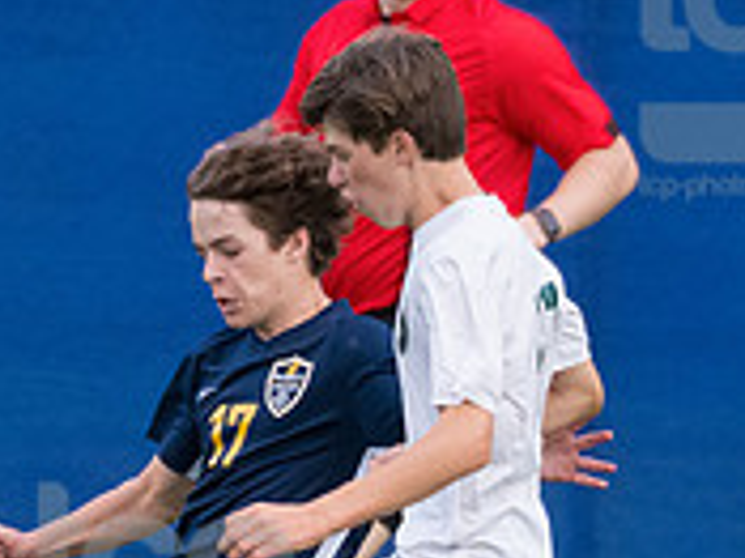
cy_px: 635
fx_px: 33895
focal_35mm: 1576
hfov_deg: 1.3
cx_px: 166
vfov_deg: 0.9
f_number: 5.6
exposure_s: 1/2000
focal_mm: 330
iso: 3200
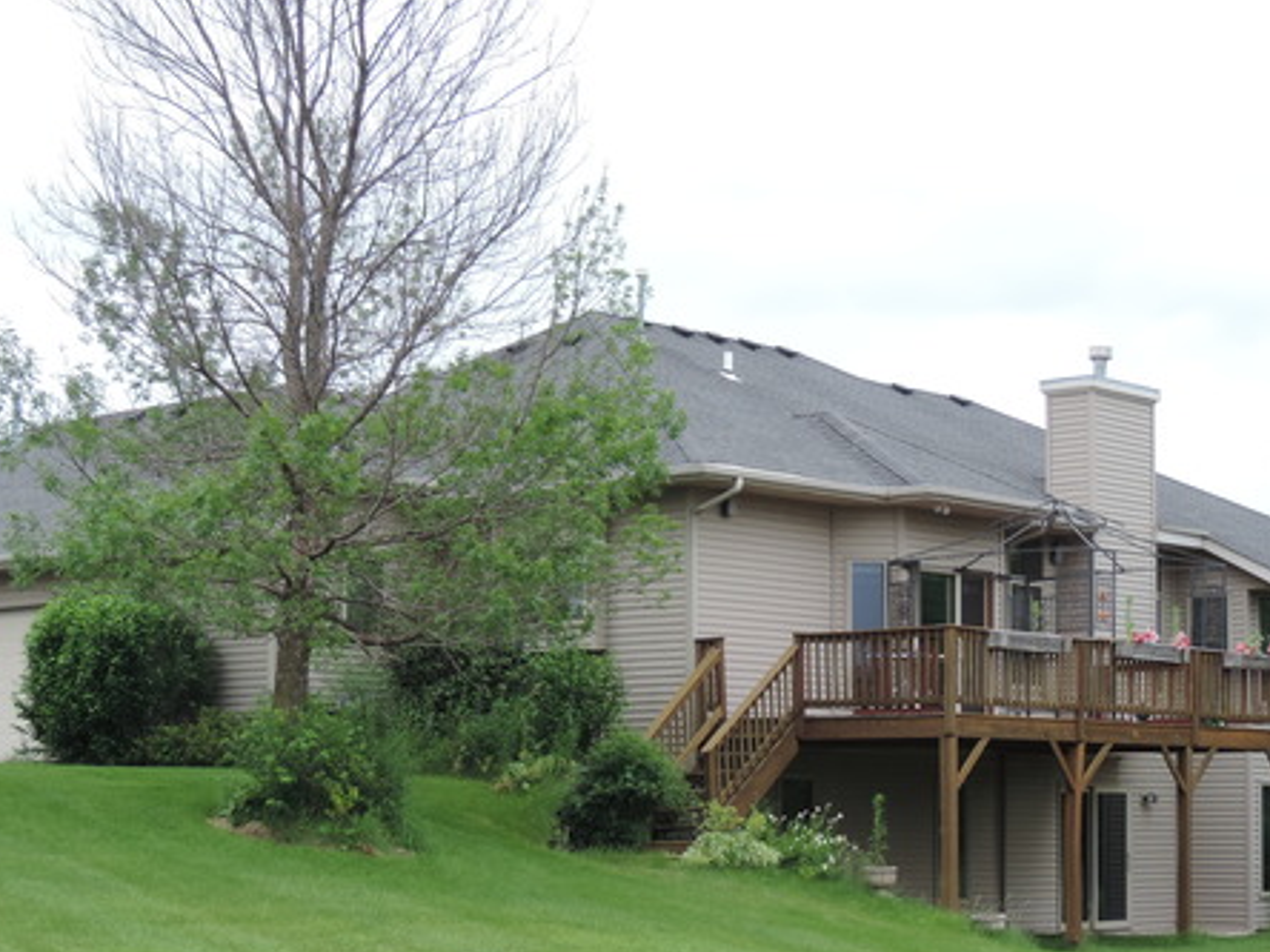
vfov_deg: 20.3
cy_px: 669
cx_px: 686
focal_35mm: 72
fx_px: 2642
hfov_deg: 27.0
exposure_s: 1/60
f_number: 3.6
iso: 80
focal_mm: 8.9
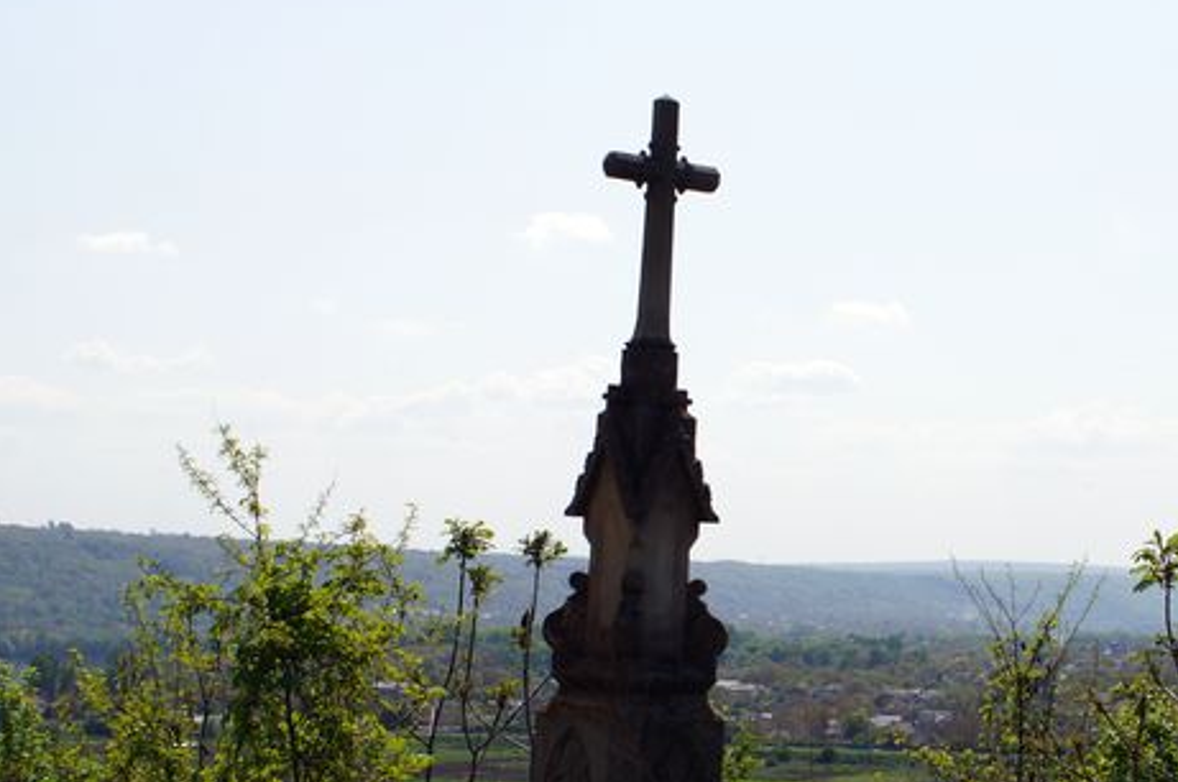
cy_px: 561
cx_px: 807
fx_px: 2606
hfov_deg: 25.3
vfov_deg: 17.0
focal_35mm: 80
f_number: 11
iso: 100
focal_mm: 35
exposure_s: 1/200
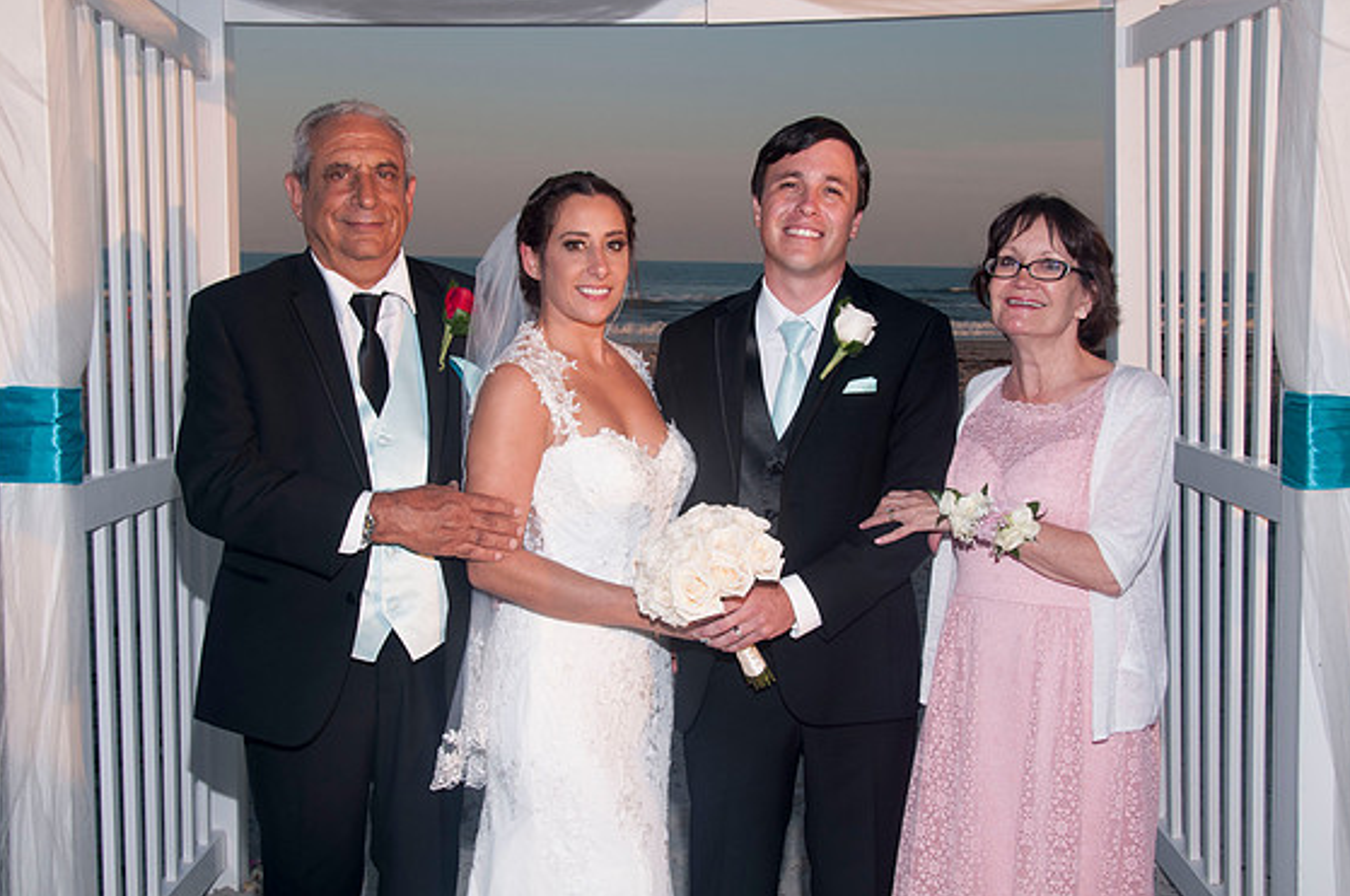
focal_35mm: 42
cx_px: 674
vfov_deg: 31.8
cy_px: 455
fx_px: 1573
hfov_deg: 46.5
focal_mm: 27
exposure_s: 1/250
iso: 100
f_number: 8
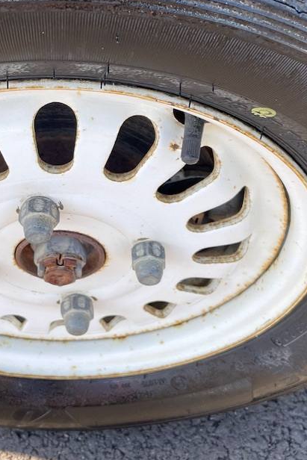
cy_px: 126
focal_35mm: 54
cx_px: 69
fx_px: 690
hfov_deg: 24.7
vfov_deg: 36.2
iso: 32
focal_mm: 5.1
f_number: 1.6
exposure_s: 1/373
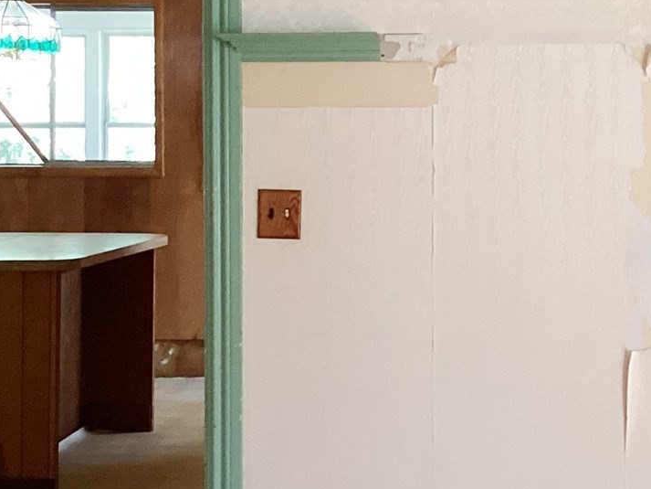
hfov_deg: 21.8
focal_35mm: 89
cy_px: 143
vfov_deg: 16.5
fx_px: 1674
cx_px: 479
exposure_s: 1/60
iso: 200
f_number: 2.4
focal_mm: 3.3
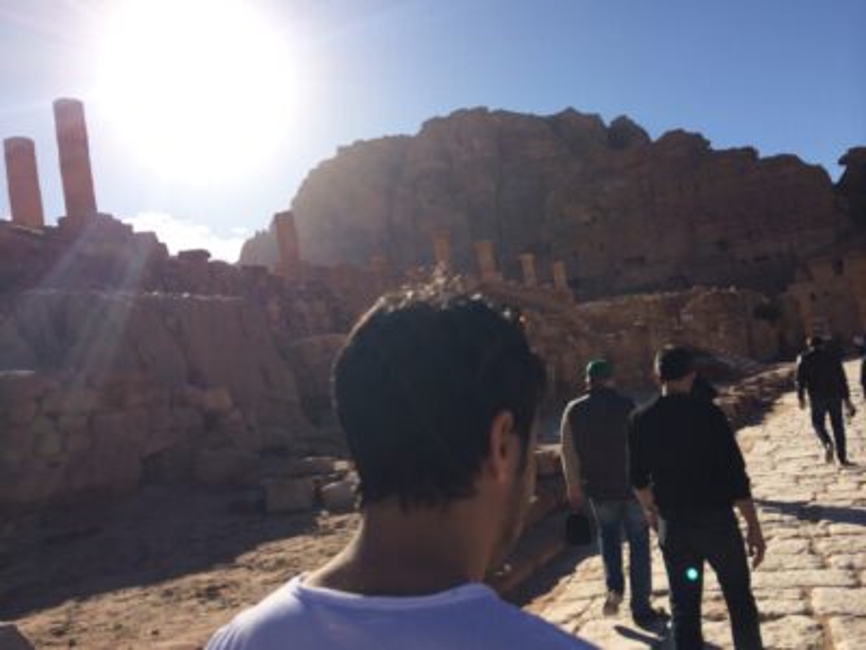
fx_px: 751
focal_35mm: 30
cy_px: 325
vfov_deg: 46.8
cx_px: 433
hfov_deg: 60.0
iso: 32
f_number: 2.2
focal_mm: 4.12
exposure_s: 1/3425
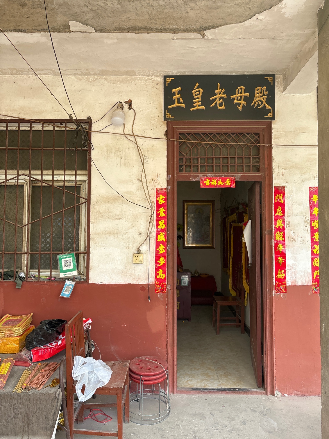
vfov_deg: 67.3
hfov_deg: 53.1
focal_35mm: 26
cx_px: 164
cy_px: 220
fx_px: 329
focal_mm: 5.96
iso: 50
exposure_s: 1/251
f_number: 1.6
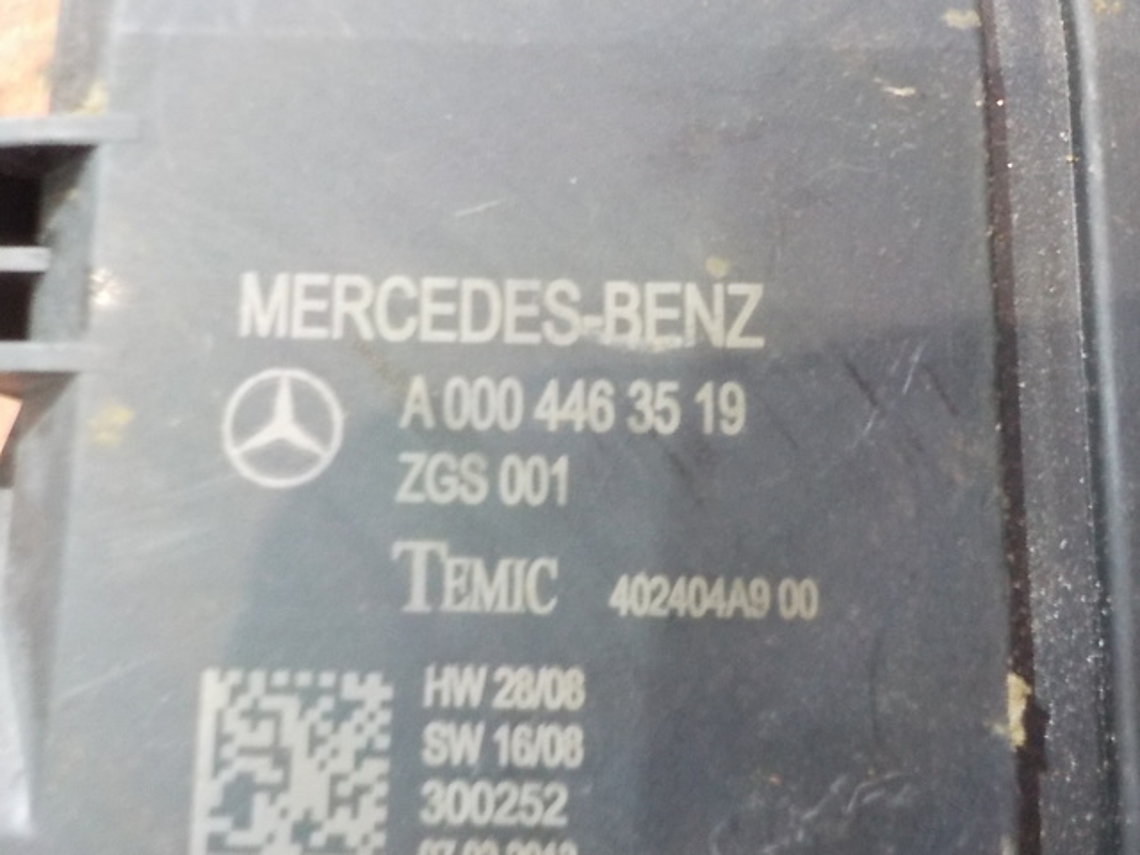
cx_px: 570
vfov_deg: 46.8
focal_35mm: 30
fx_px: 988
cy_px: 428
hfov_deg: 60.0
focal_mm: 4.1
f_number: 3.3
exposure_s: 1/8
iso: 720
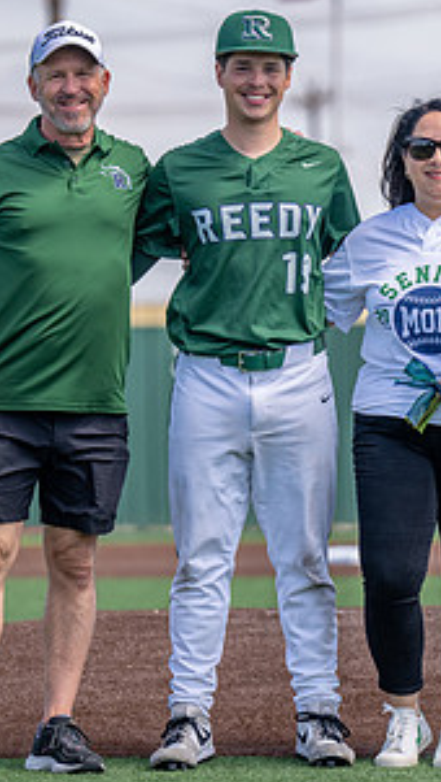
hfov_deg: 3.9
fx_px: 6404
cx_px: 371
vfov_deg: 7.0
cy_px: 348
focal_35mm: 309
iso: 100
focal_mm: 129
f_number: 2.8
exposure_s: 1/1000
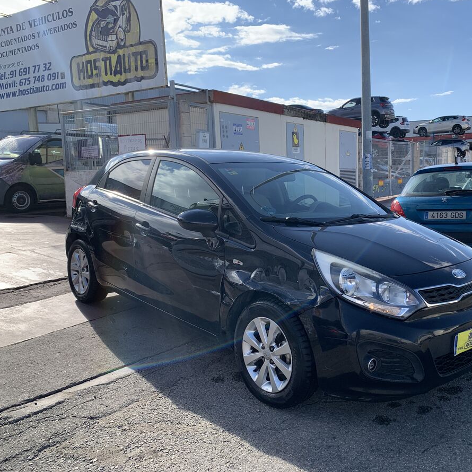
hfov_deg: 51.9
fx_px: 478
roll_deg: +2.4
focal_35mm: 31
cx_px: 297
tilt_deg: -7.5
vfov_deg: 52.5
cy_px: 235
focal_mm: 4.25
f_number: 1.8
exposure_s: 1/1610
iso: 25
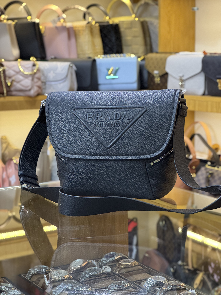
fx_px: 655
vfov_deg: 25.3
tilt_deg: -6.3
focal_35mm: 77
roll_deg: +0.2
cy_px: 148
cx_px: 110
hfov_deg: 19.1
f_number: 2.8
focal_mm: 9
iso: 400
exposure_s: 1/100
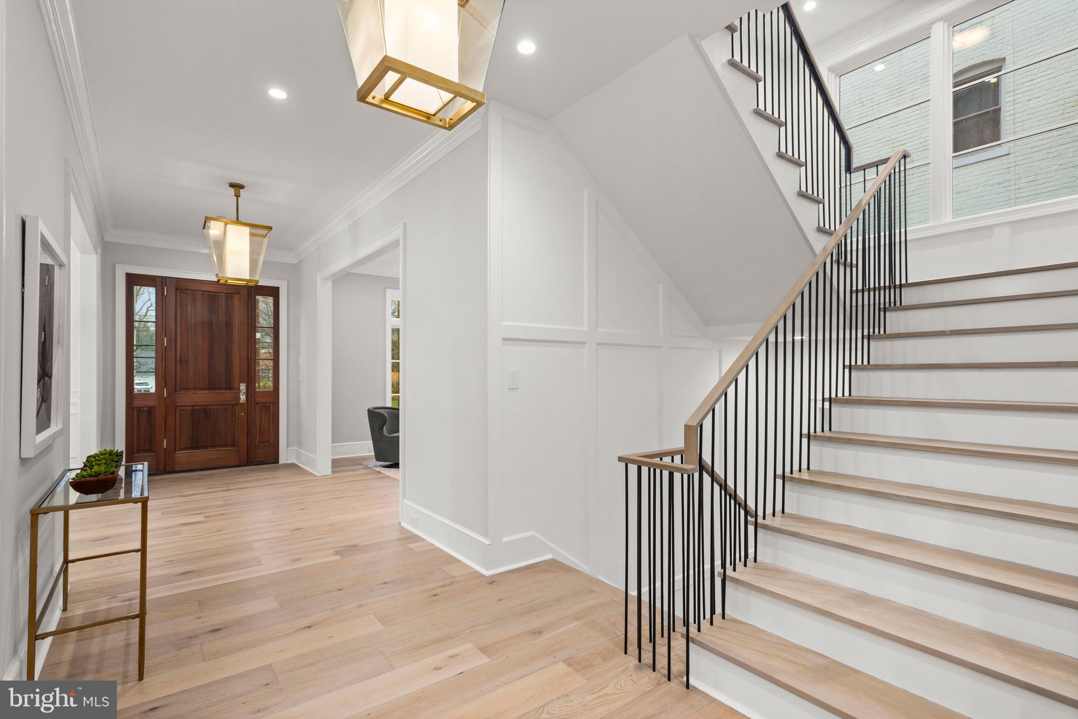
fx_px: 509
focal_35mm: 17
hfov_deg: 93.3
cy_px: 360
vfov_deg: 70.5
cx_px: 539
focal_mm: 17
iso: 200
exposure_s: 1/1.25
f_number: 8
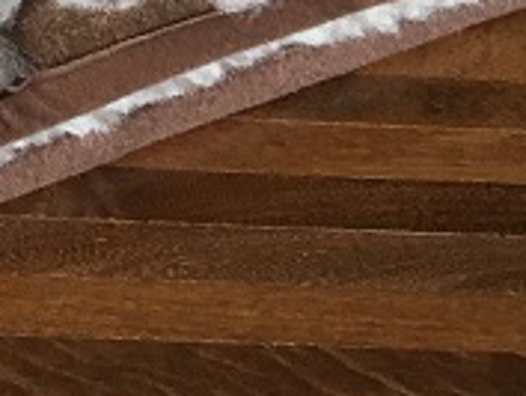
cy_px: -447
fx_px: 2494
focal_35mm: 164
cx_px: -357
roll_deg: -3.3
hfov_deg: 11.4
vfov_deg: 8.5
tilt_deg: -41.3
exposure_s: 1/33
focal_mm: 4.15
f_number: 2.2
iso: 125
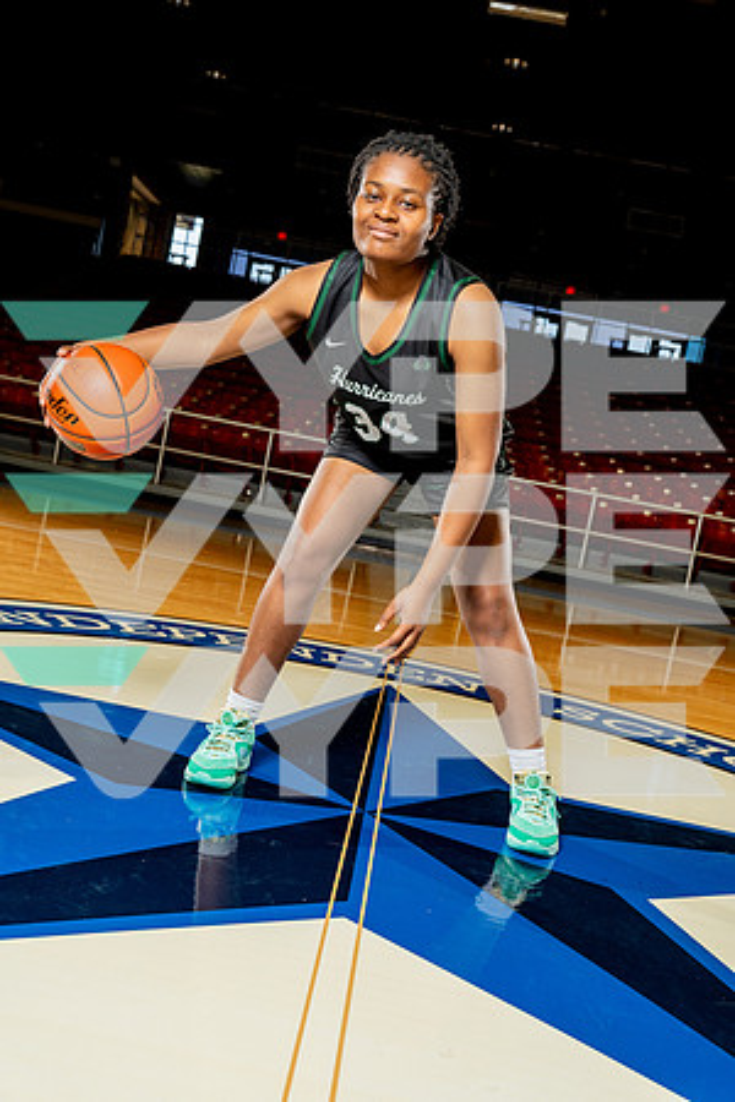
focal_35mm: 37
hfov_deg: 35.9
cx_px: 368
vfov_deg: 51.9
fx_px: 1133
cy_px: 551
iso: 640
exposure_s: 1/250
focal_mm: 37
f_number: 5.6
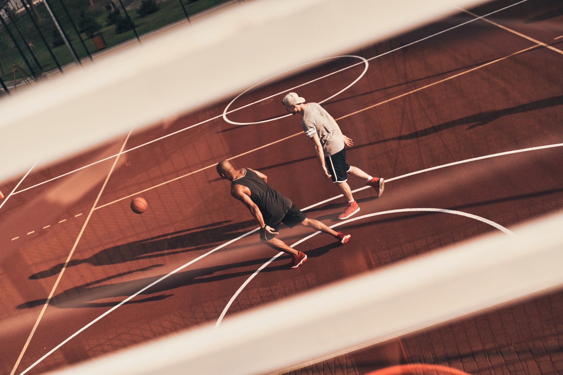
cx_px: 282
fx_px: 547
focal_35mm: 35
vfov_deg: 37.9
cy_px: 188
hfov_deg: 54.4
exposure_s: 1/2000
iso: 320
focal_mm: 35
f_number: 3.2
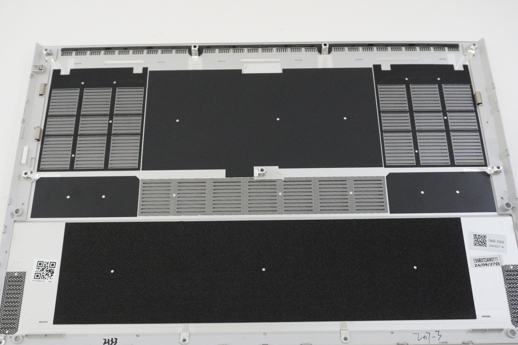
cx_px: 257
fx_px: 589
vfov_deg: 32.5
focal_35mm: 41
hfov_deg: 47.4
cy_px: 200
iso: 5000
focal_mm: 22
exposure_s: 1/250
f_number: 5.6
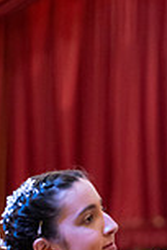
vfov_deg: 7.9
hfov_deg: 5.3
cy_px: 340
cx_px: 147
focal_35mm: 258
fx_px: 1795
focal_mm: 88
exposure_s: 1/320
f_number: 2.8
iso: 6400
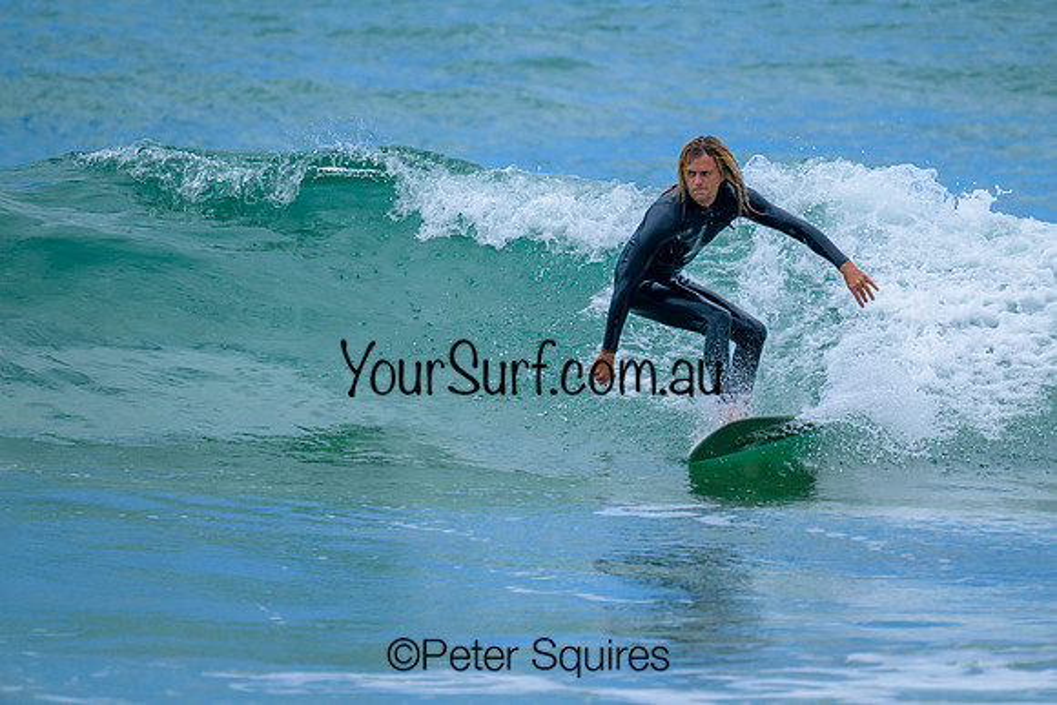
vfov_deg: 2.5
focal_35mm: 557
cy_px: 304
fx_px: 16358
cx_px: 601
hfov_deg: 3.7
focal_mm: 490
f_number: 7.6
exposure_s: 1/2000
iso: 320
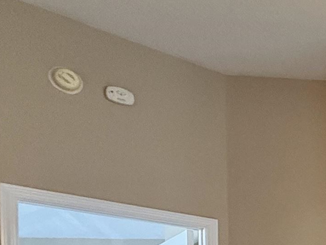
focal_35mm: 60
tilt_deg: +0.0
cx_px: 606
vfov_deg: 20.9
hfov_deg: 20.7
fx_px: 565
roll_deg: +0.5
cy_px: 364
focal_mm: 2.22
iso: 640
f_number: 2.2
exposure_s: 1/120
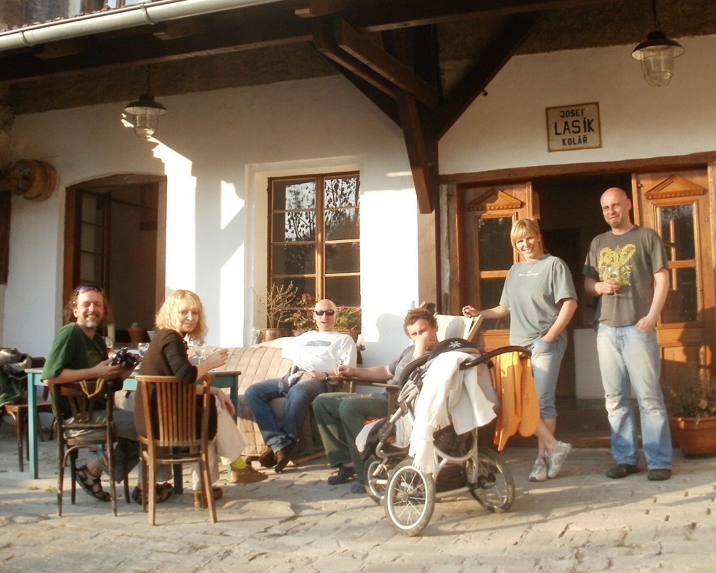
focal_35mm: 45
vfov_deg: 33.3
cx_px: 353
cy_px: 231
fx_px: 954
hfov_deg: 41.2
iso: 160
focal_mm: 6.3
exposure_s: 1/250
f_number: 3.5
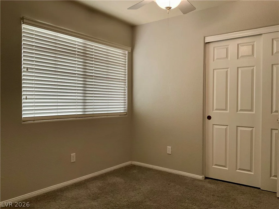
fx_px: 234
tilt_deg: -1.2
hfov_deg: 61.7
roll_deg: -0.5
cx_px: 140
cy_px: 104
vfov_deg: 48.2
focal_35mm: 29
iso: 64
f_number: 1.8
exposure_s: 1/60
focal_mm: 3
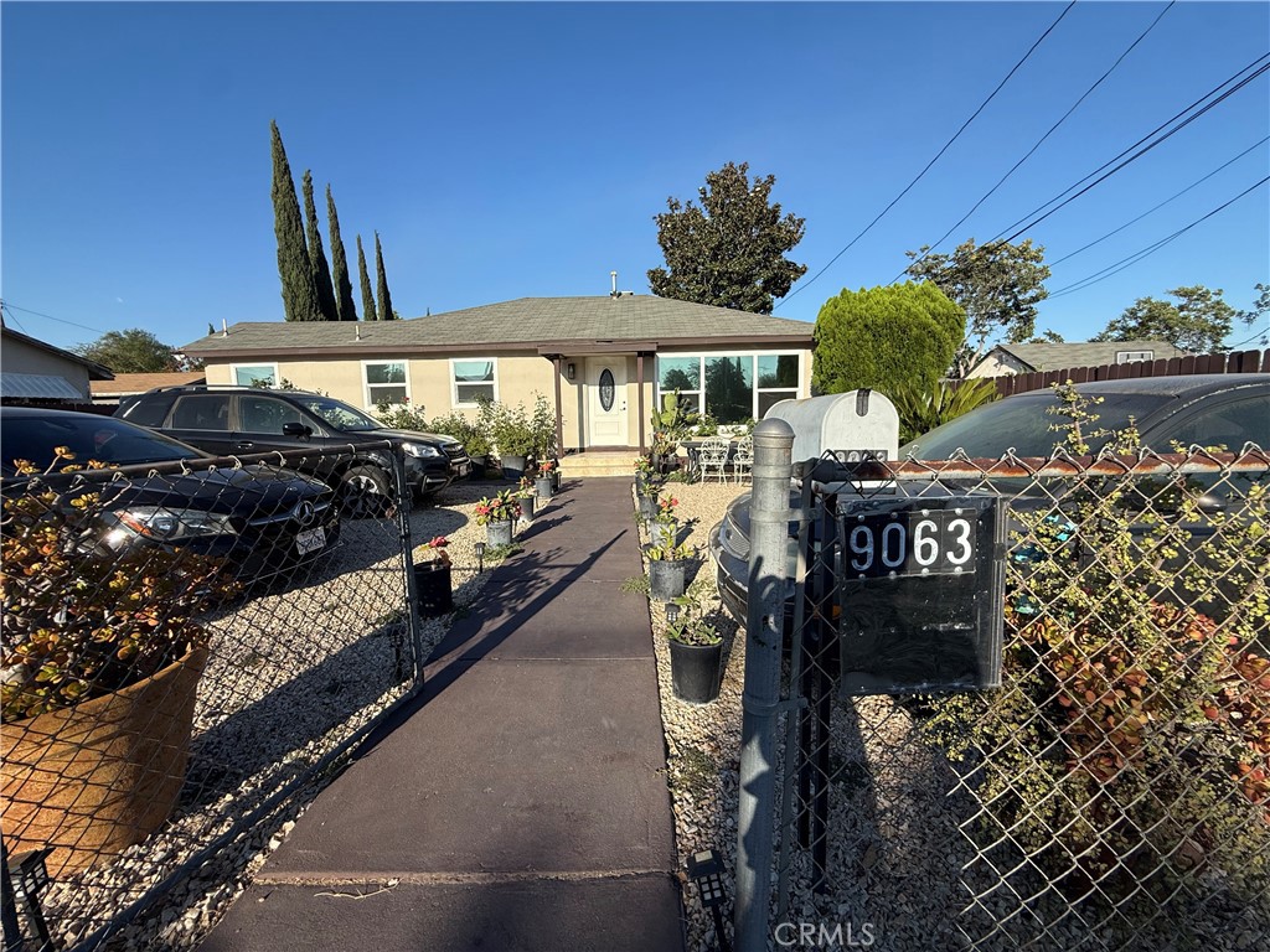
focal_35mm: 14
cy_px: 476
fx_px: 514
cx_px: 635
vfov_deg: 85.7
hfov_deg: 102.1
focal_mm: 2.22
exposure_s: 1/1901
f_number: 2.2
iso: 50
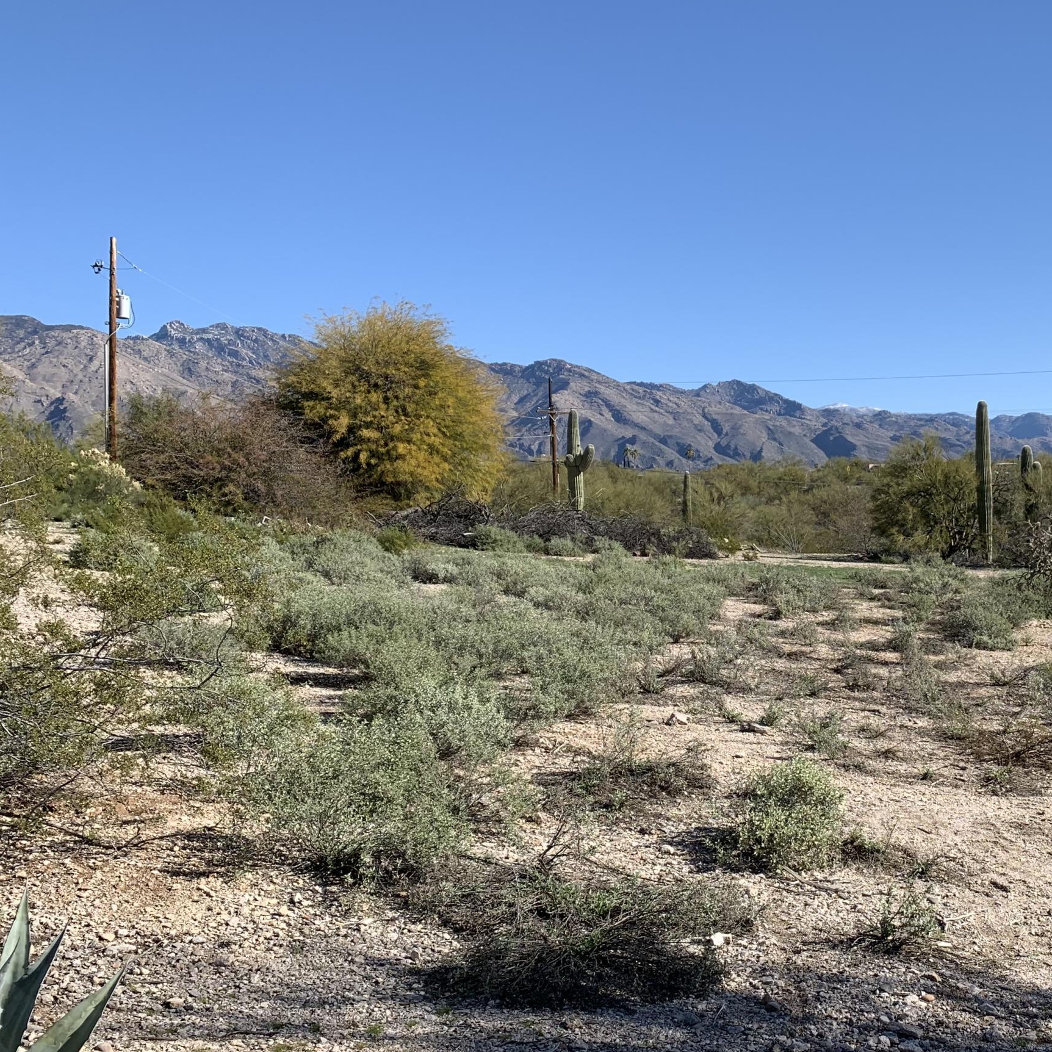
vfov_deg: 41.8
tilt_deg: -2.7
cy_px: 574
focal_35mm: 40
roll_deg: +1.5
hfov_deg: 39.9
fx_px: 1375
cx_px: 868
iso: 25
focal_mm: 4.25
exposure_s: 1/1953
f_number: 1.8
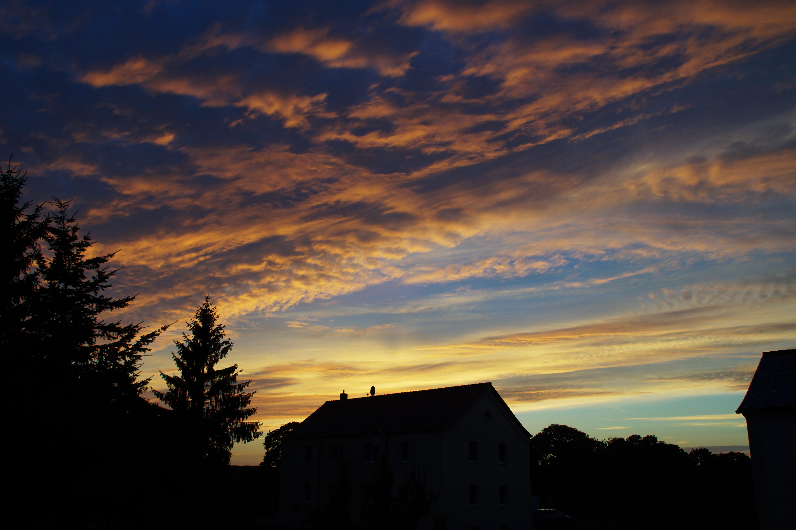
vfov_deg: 39.9
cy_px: 265
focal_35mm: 33
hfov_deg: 57.2
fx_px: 729
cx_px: 398
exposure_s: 1/80
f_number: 4.5
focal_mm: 22
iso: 100
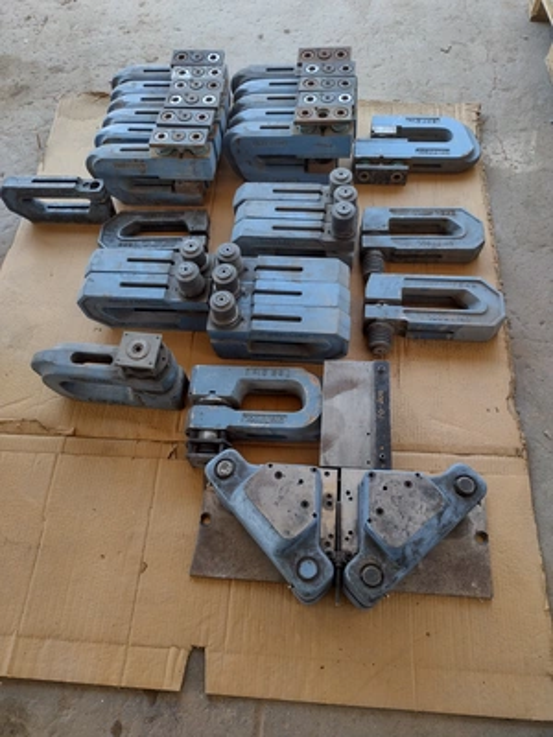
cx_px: 276
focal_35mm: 27
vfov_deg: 65.3
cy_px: 368
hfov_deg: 51.4
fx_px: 575
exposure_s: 1/120
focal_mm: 4.71
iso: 110
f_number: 1.7
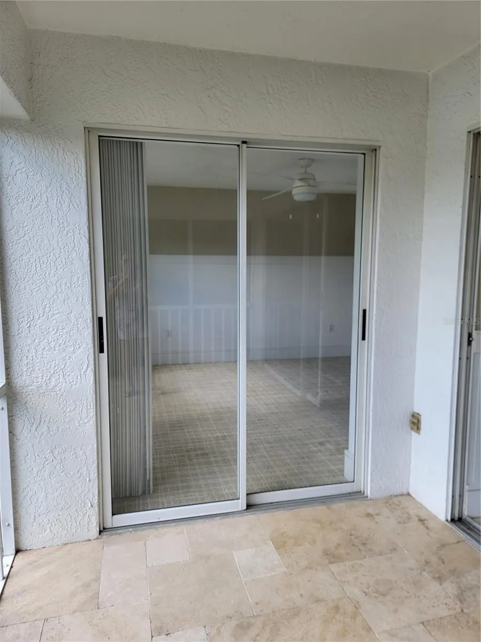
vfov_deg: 71.6
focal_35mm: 24
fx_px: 445
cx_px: 240
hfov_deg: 56.8
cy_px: 321
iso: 16
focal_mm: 6.7
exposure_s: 1/121
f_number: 1.8
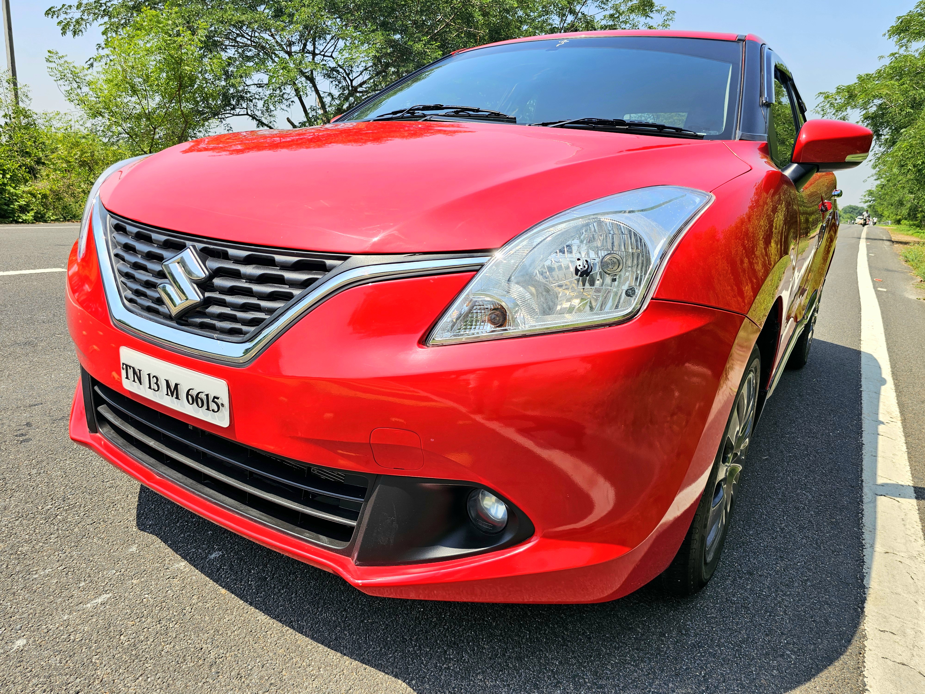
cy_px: 347
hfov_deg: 73.9
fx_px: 615
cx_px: 462
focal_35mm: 23
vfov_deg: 58.9
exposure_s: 1/556
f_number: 1.7
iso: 16
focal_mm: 6.3
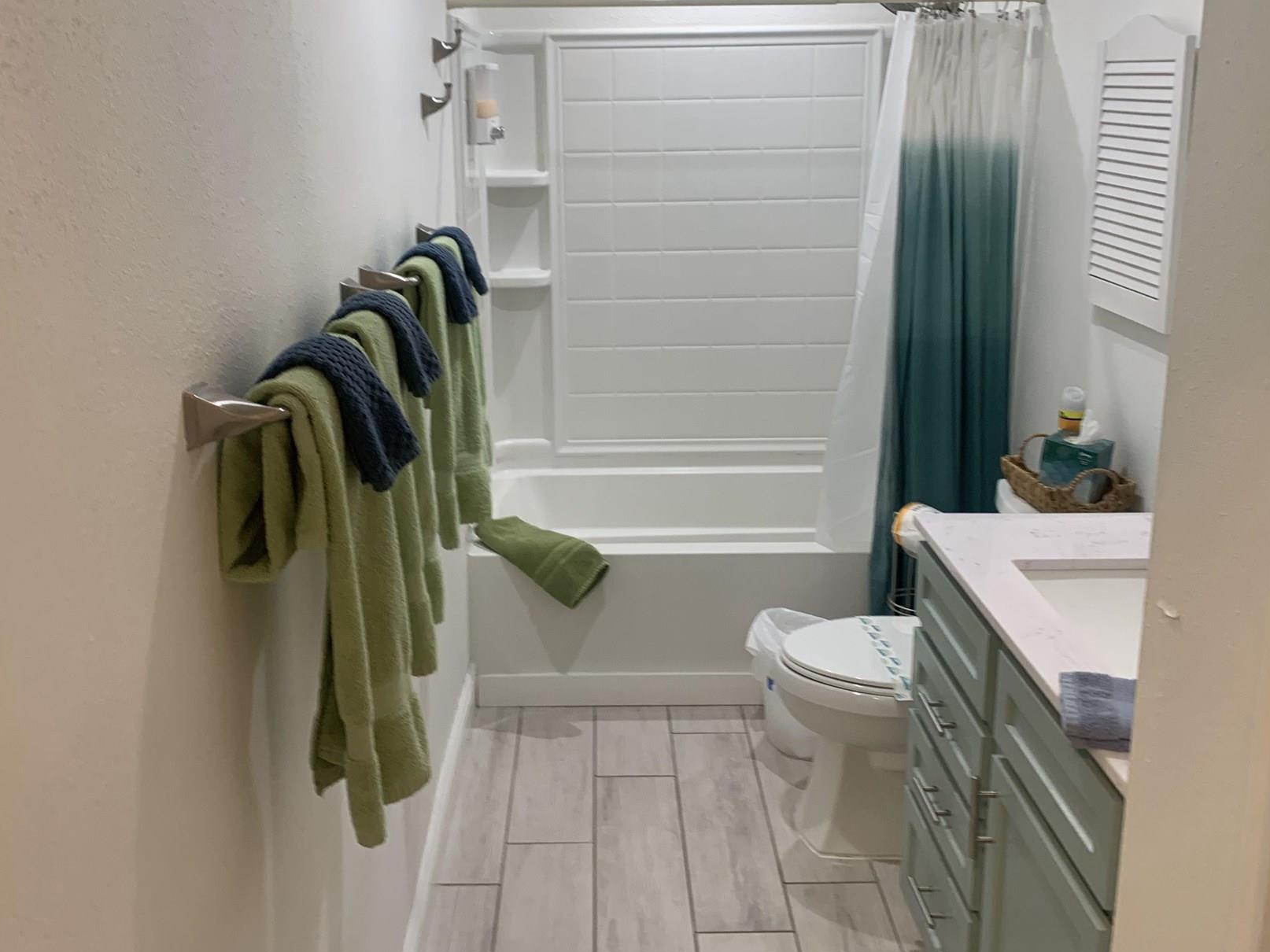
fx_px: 1211
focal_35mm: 33
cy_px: 364
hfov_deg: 55.4
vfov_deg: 42.6
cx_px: 617
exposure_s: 1/60
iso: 64
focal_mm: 4.25
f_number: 1.8
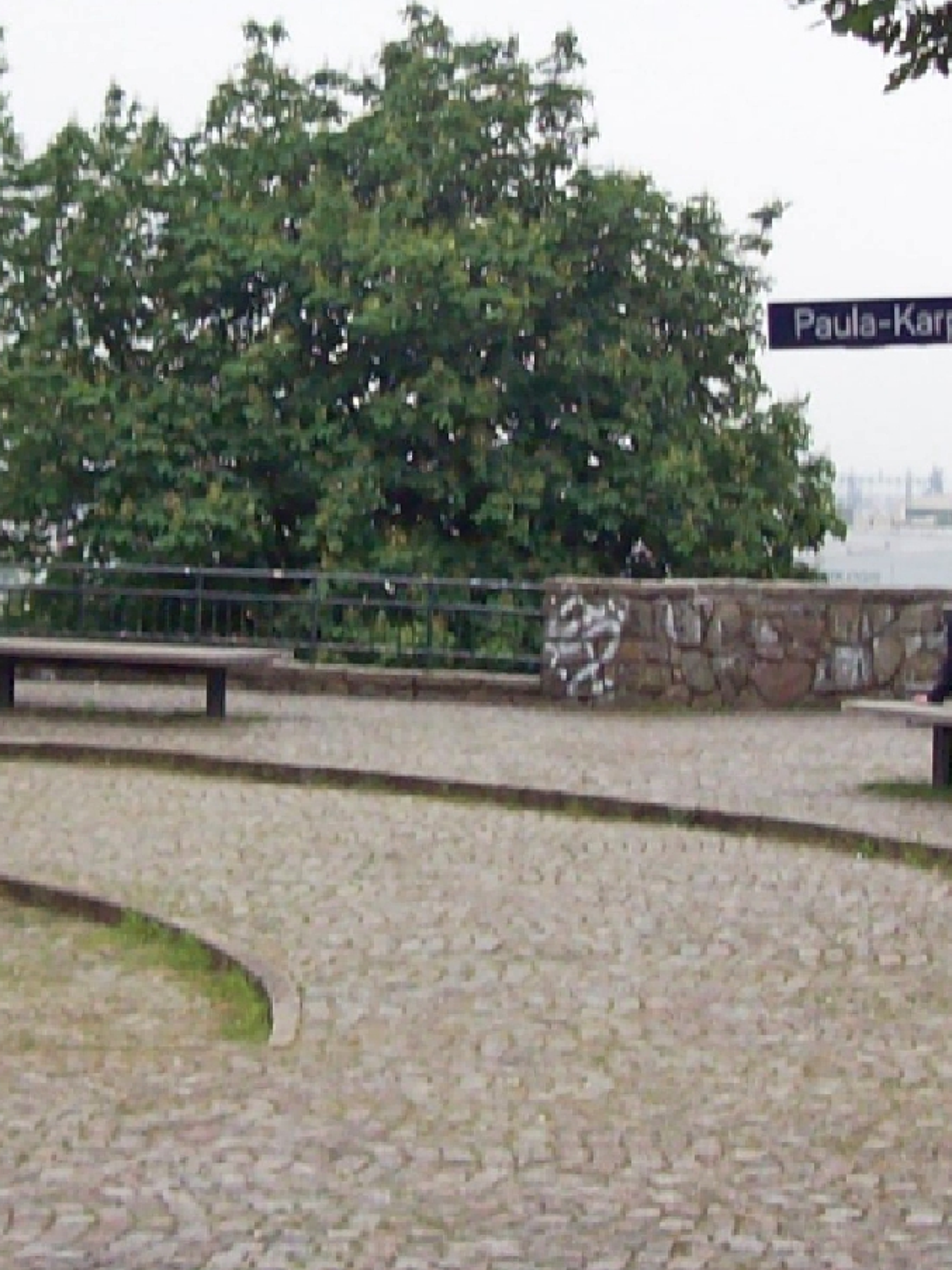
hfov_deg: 13.3
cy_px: 443
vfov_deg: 17.7
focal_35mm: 111
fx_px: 4071
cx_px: 412
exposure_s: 1/525
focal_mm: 6
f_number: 2.7
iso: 80
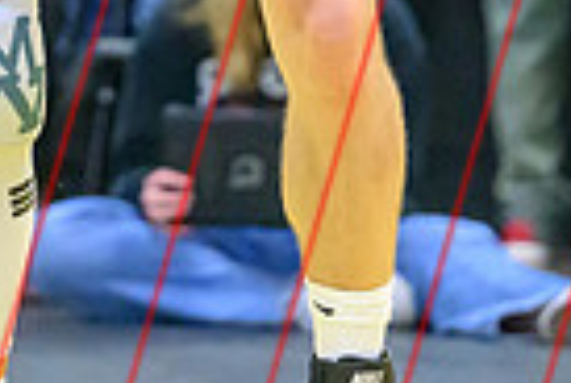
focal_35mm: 581
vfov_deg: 2.4
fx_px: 9235
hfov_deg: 3.5
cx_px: -154
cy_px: -375
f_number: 2.8
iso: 14400
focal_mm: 125
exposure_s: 1/800
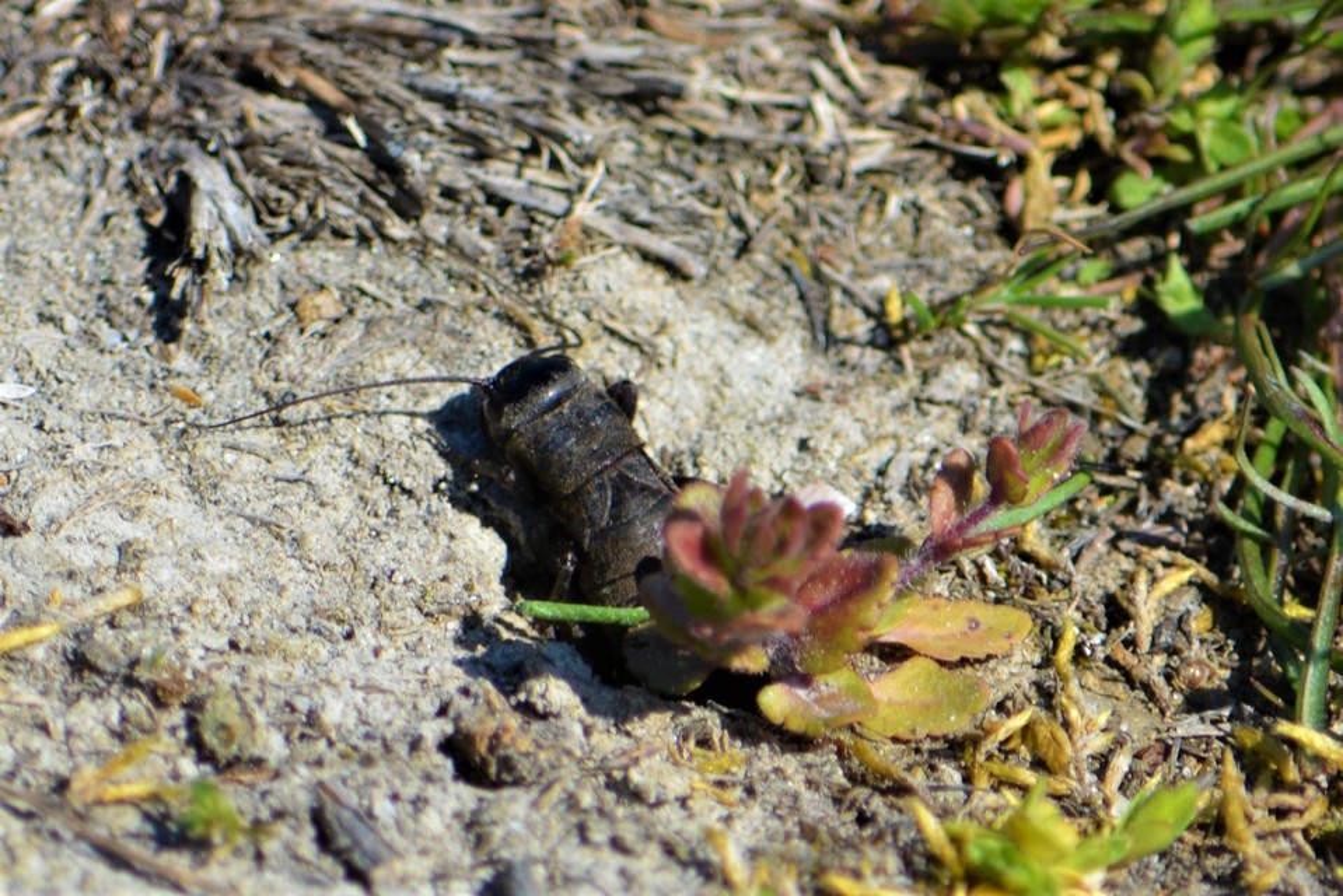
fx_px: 16792
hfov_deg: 4.6
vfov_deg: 3.1
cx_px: 672
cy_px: 448
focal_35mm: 450
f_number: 6.3
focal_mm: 300
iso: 200
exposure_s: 1/640
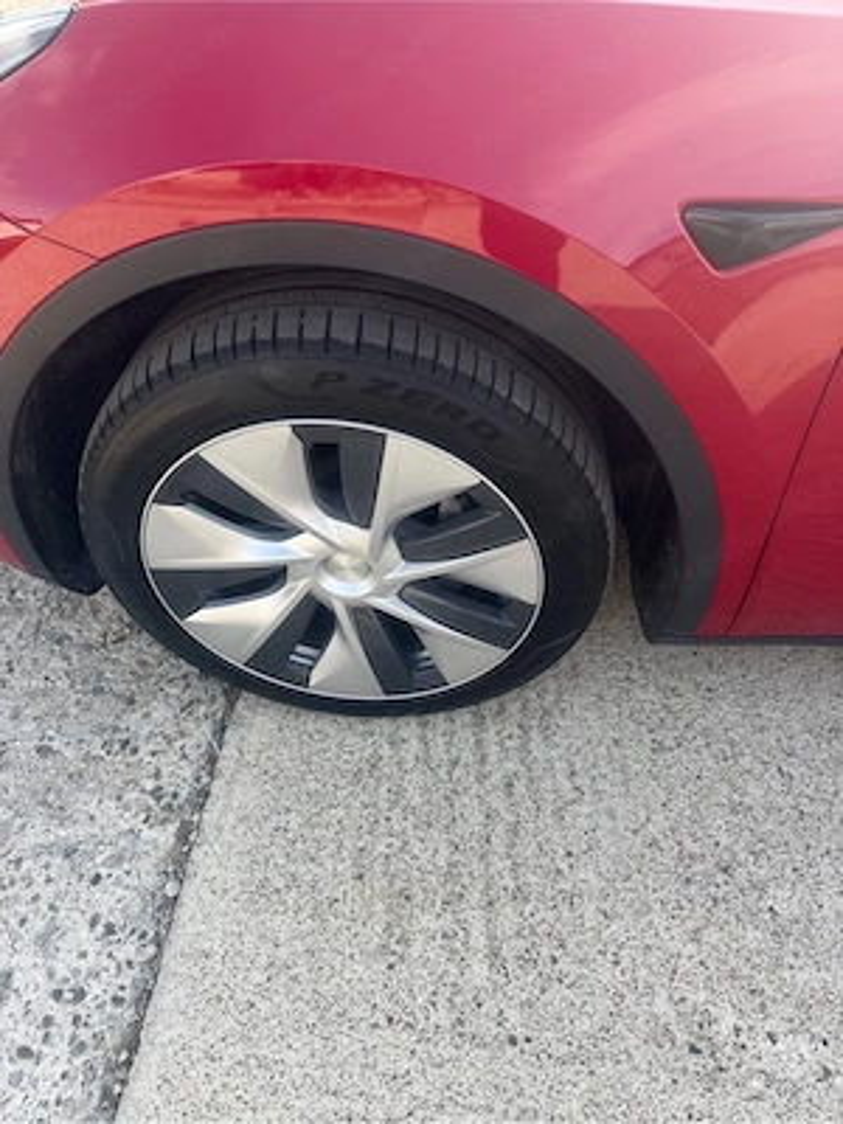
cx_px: 422
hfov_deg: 56.8
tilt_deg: -44.6
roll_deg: -2.7
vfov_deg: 71.6
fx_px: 779
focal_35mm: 24
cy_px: 562
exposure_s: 1/888
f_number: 1.78
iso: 100
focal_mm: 6.76
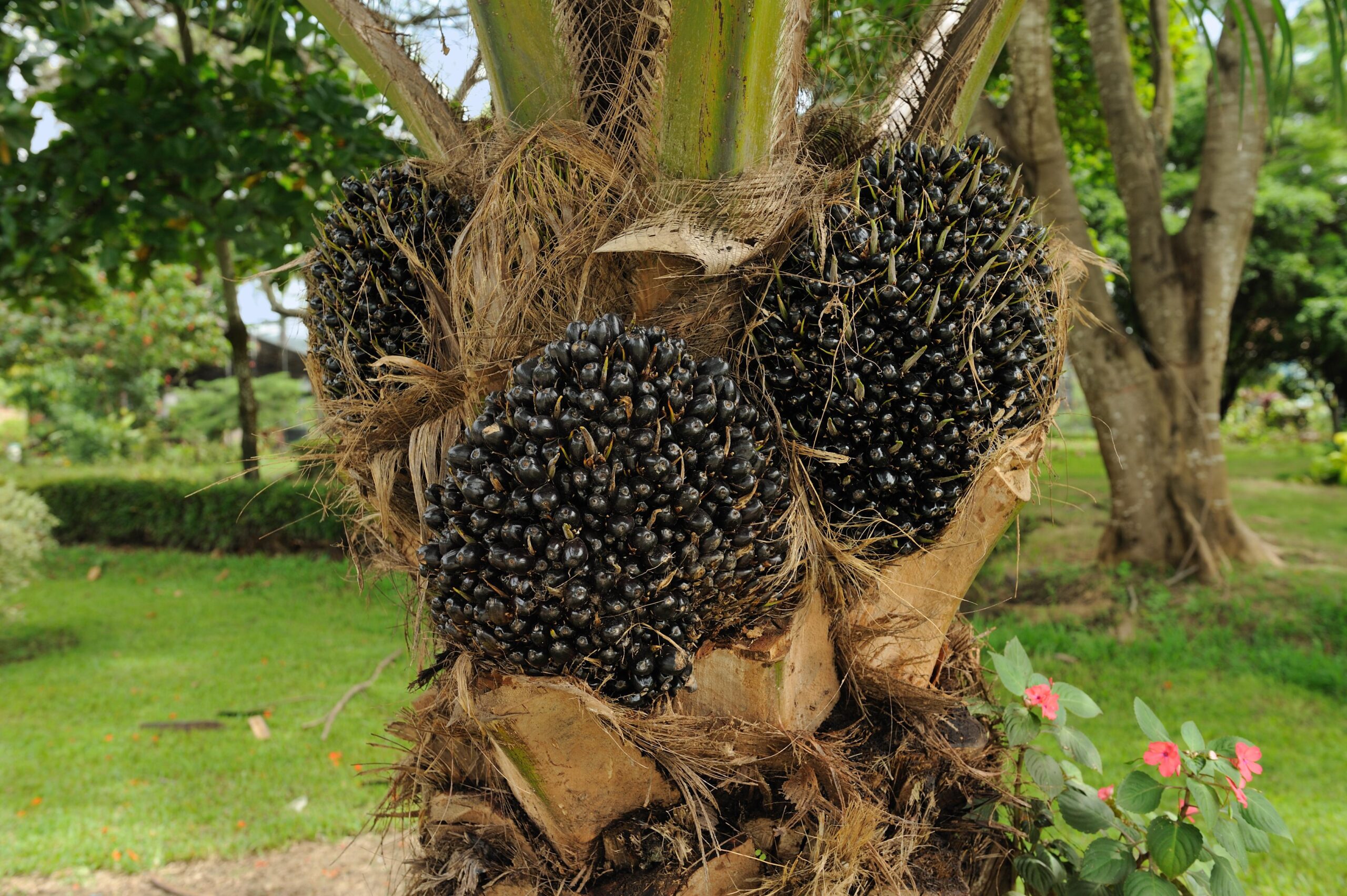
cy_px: 448
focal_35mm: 42
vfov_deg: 31.8
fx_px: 1570
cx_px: 674
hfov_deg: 46.4
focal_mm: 42
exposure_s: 1/160
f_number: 6.3
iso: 200
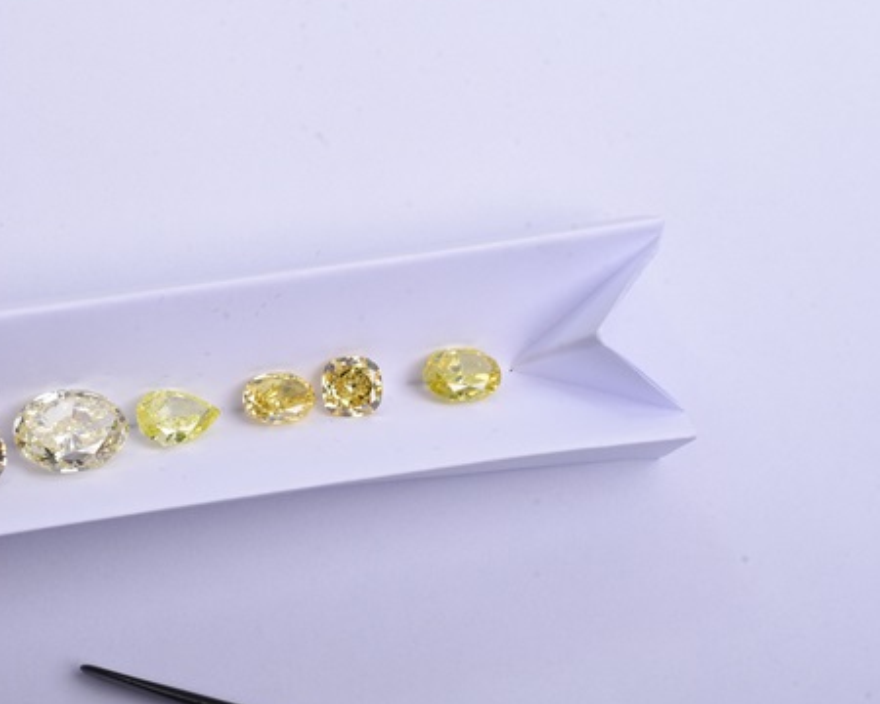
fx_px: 2292
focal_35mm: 88
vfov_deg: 17.4
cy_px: 521
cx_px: 114
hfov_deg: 21.3
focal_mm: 50
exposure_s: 1/200
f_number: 14
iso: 320
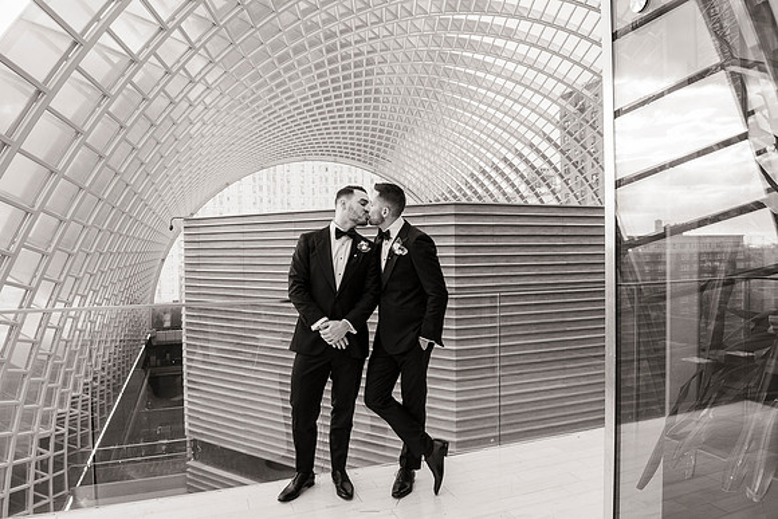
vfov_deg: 53.2
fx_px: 519
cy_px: 260
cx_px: 389
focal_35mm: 24
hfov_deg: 73.7
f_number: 8
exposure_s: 1/200
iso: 1600
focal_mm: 24
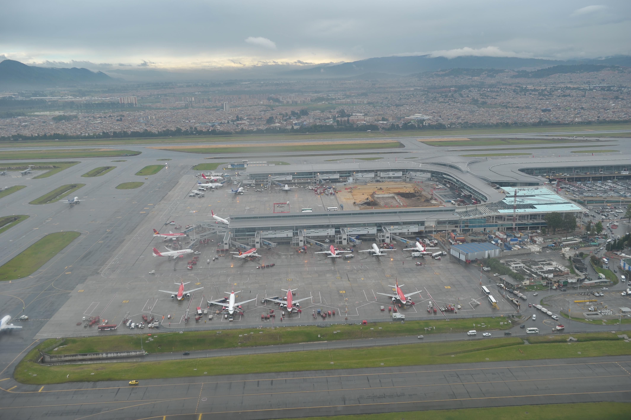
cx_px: 316
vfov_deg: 38.8
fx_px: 596
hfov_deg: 55.8
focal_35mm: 34
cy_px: 210
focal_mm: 34
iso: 200
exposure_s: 1/250
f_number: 4
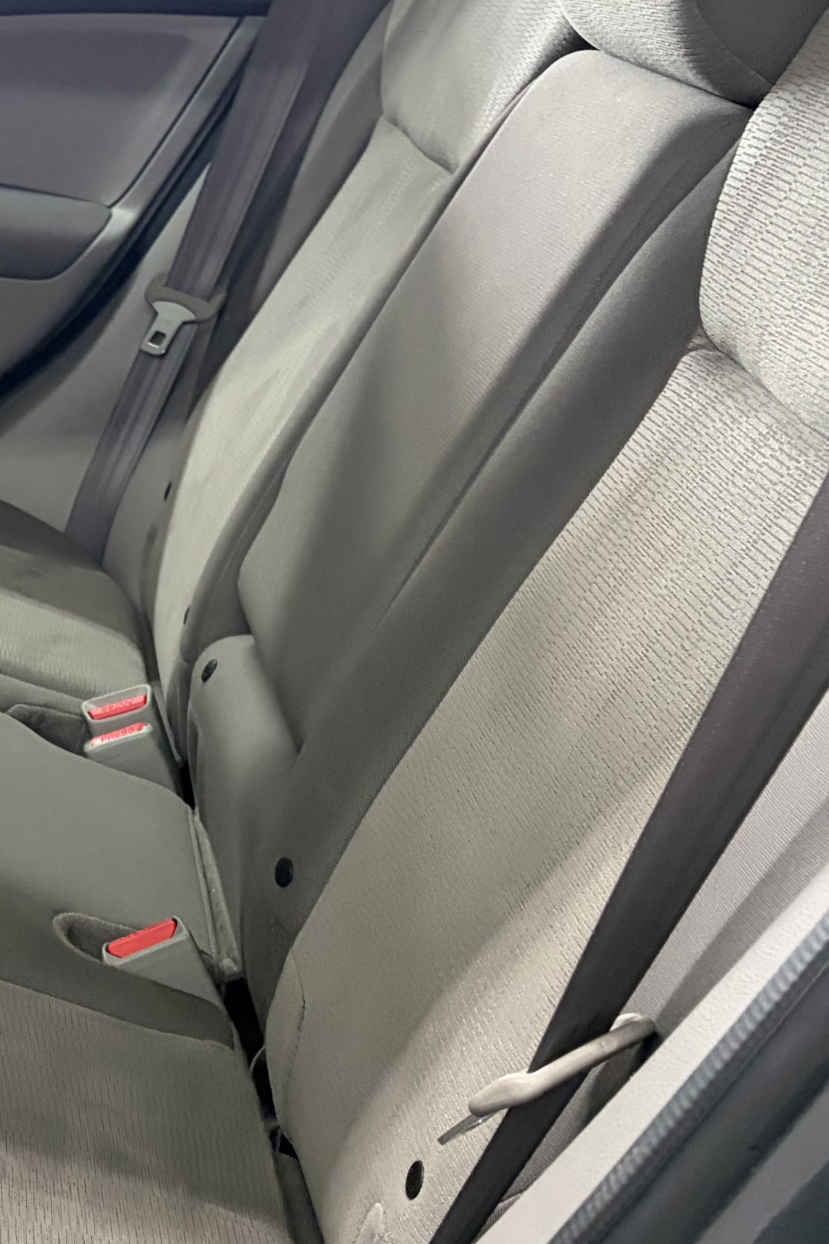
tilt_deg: -20.9
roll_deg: -5.5
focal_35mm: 65
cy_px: 630
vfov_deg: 31.0
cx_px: -286
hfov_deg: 19.2
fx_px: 2245
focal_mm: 5.96
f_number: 1.6
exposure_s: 1/60
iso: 400
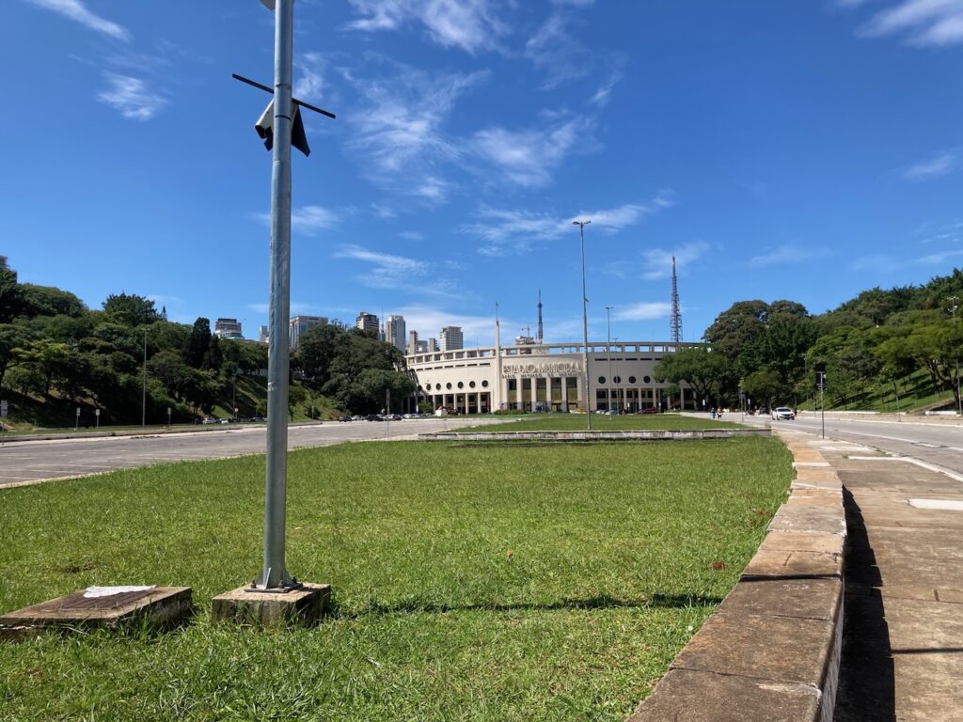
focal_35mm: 28
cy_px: 361
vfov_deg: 49.7
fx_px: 779
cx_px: 482
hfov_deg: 63.4
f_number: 1.8
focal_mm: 3.99
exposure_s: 1/2000
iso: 20
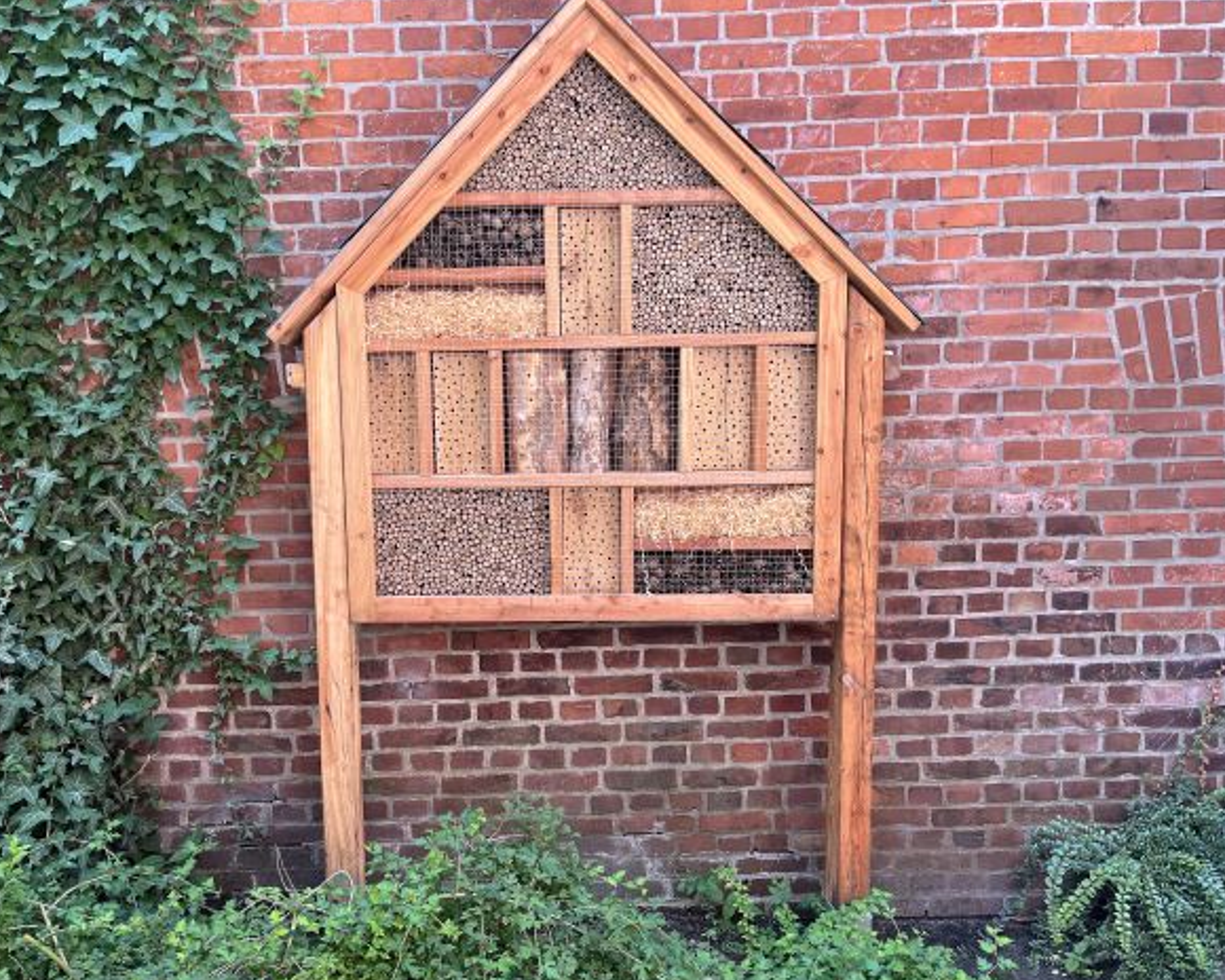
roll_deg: +1.8
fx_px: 1015
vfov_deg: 51.5
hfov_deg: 62.1
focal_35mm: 28
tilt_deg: -7.6
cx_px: 564
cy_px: 496
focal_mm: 5.1
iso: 40
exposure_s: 1/121
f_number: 1.6
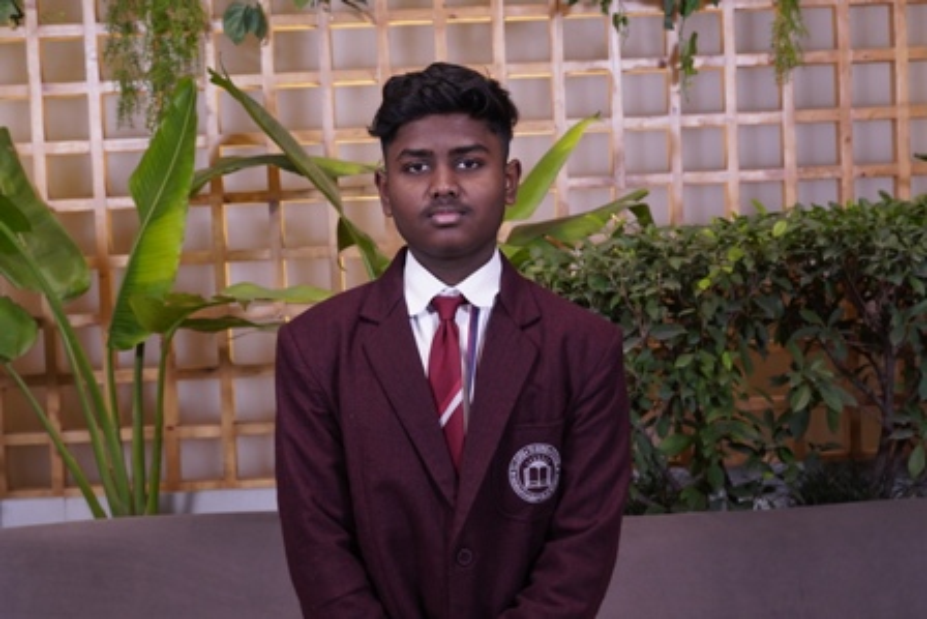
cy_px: 310
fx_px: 1391
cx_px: 464
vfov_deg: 25.1
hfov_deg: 36.9
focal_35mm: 54
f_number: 5
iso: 800
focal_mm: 36
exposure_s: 1/125
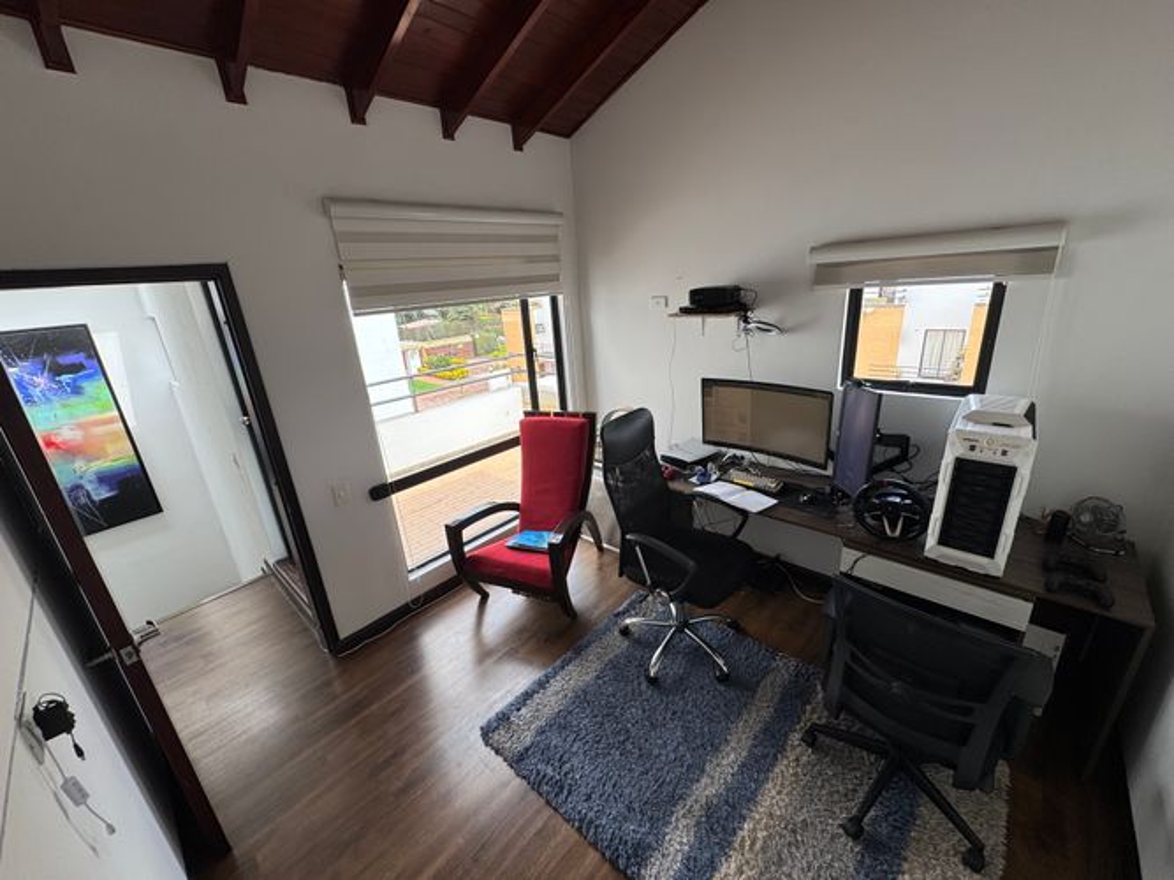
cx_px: 587
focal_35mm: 14
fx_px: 475
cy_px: 440
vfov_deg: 85.7
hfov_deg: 102.1
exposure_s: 1/287
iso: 40
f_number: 2.2
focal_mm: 2.22
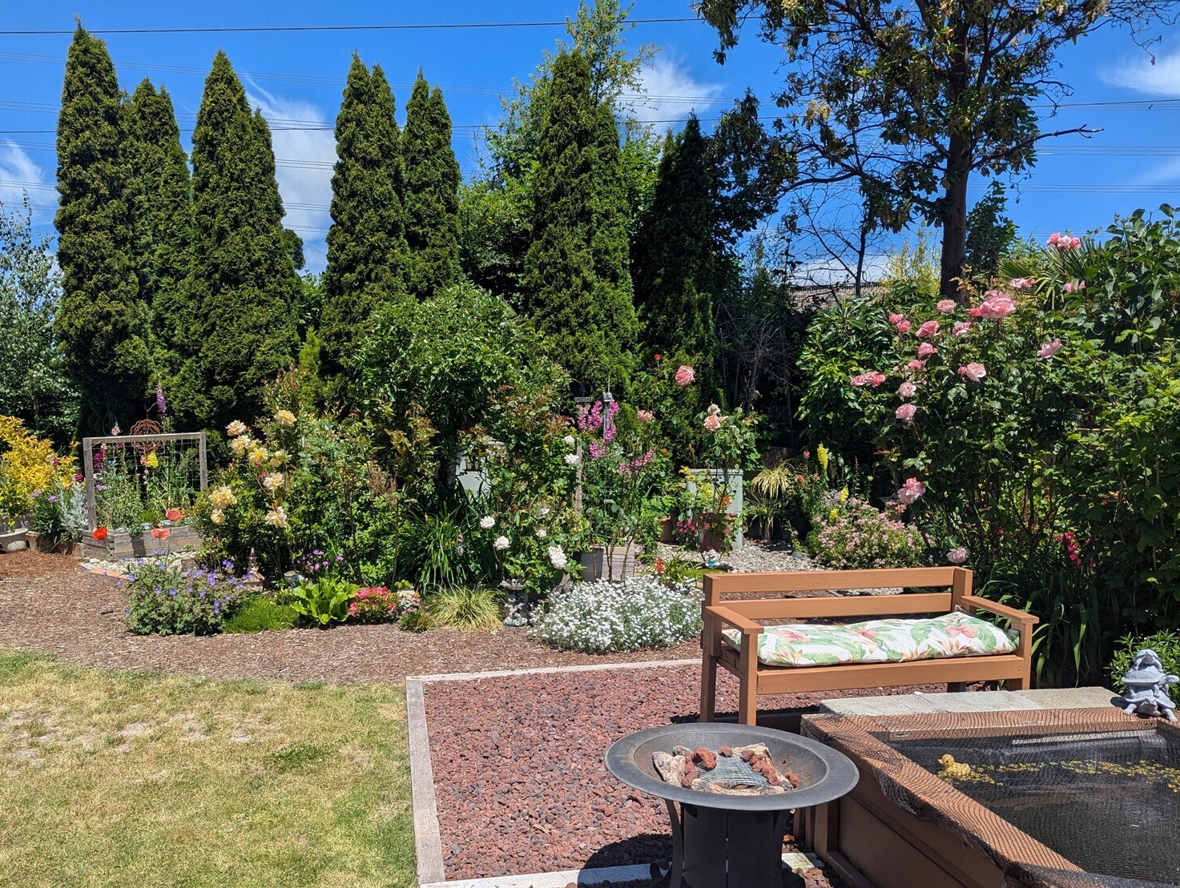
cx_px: 579
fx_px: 888
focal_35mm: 26
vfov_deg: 53.1
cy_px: 468
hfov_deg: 67.2
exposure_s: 1/2976
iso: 46
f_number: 1.85
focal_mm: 6.81
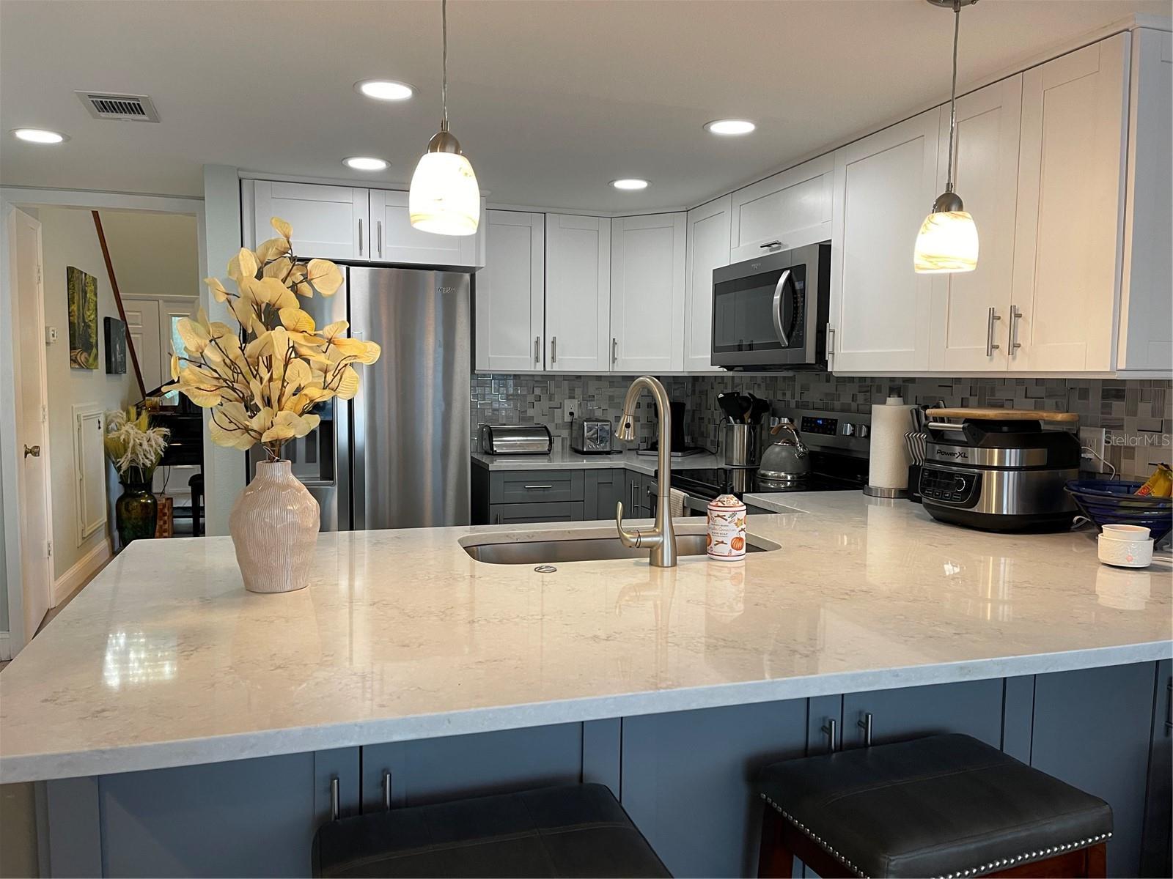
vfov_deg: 54.9
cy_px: 440
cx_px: 586
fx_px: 847
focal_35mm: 25
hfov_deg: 69.4
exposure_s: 1/60
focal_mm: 5.1
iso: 100
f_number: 1.6
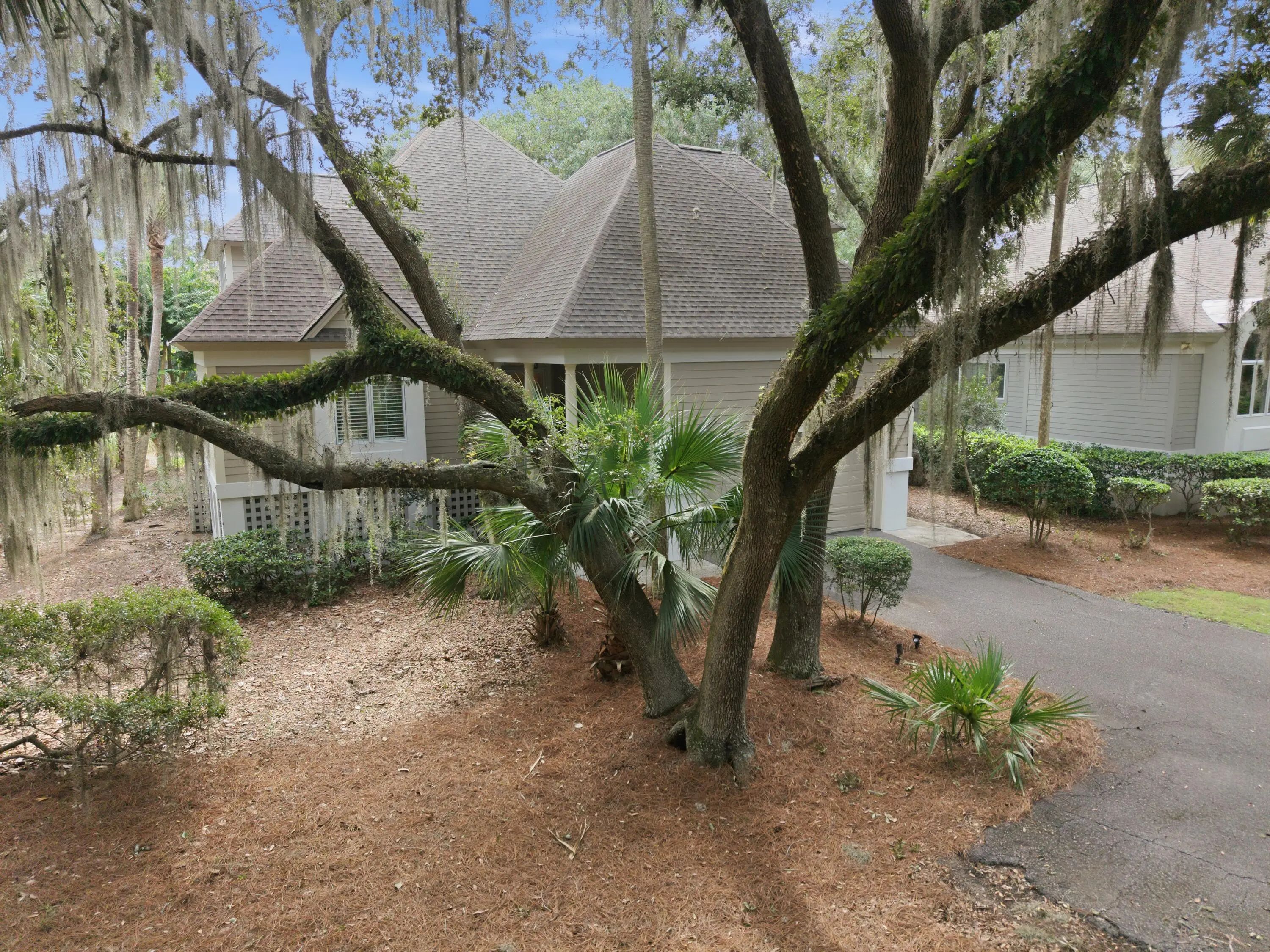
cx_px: 635
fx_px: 881
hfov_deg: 71.6
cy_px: 476
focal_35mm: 24
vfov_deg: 56.8
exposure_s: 1/80
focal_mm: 8.7
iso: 400
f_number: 1.8
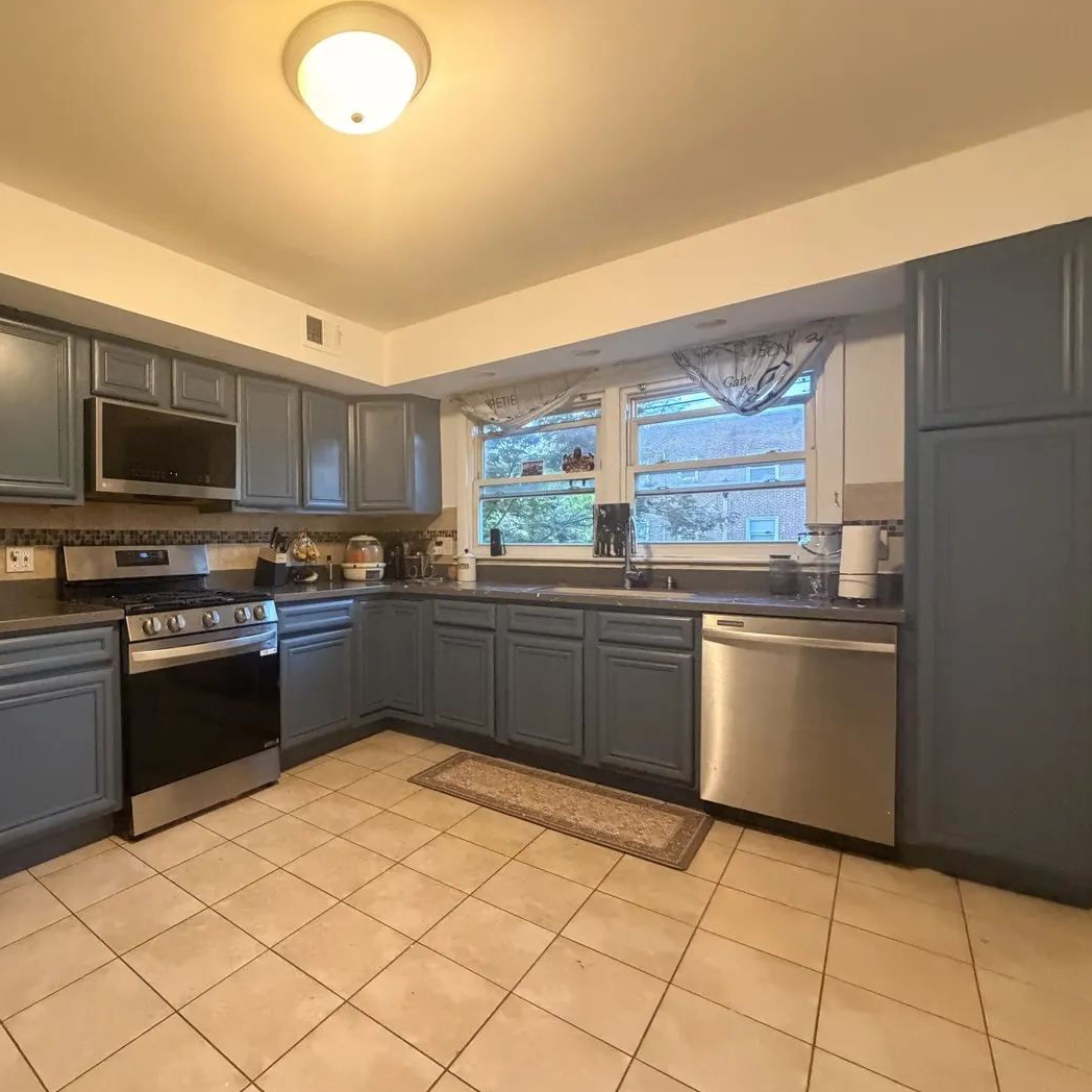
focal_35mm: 17
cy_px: 553
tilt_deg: -0.4
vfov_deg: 84.0
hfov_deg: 81.0
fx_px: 607
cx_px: 361
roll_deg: +0.8
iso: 640
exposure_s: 1/60
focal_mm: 2.22
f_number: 2.2
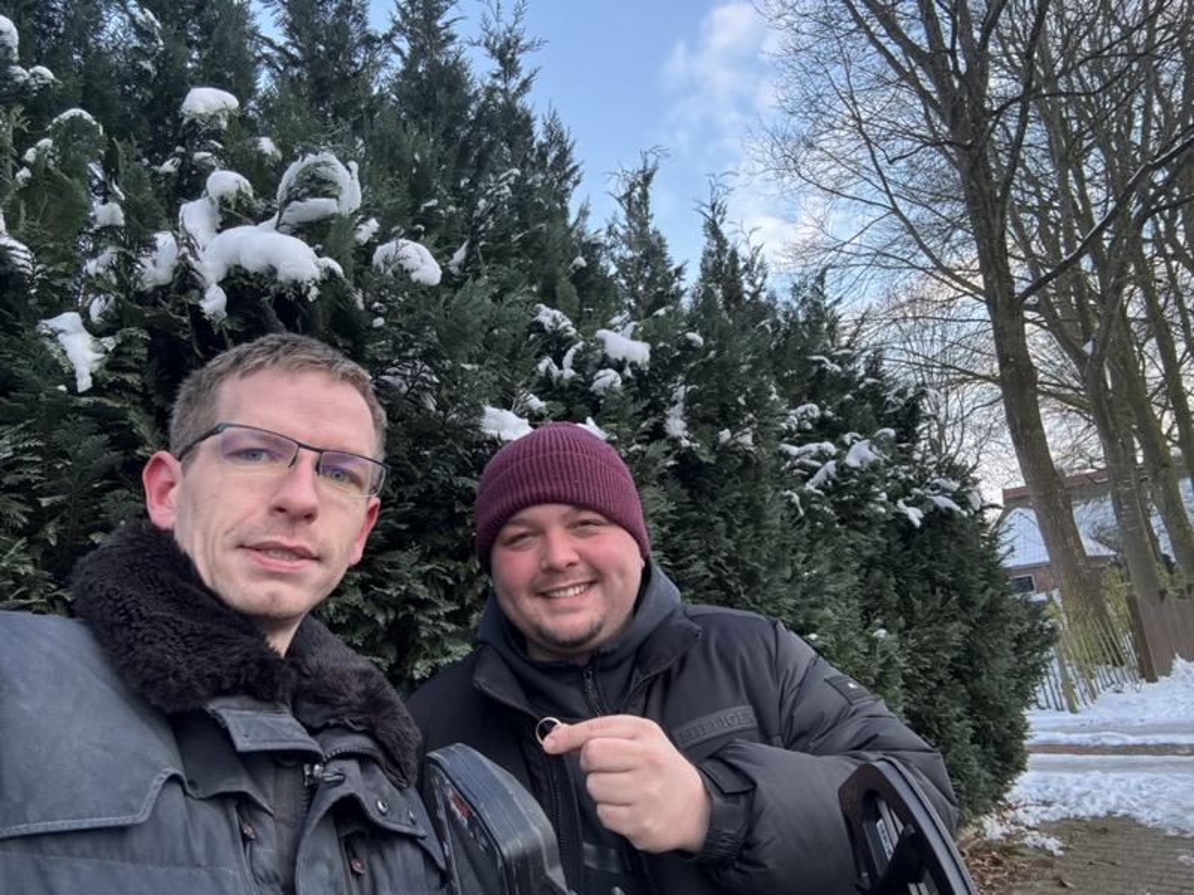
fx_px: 793
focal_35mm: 23
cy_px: 448
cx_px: 597
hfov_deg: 73.9
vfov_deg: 58.9
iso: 80
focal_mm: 2.69
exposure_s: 1/81
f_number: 1.9
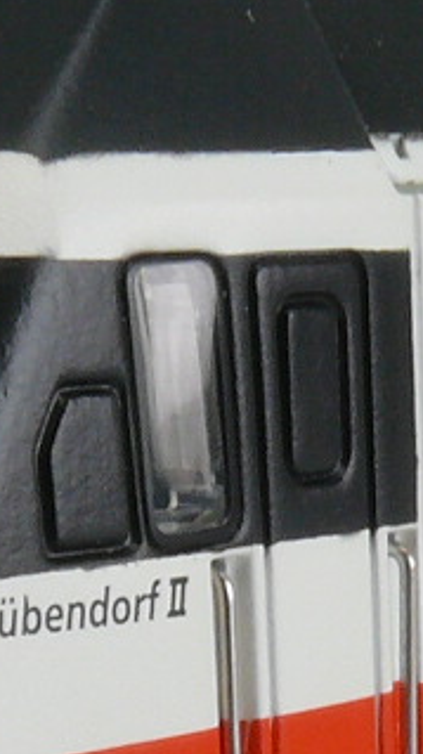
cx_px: 418
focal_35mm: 224
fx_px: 4475
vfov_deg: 9.6
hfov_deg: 5.4
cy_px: 529
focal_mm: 8.2
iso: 100
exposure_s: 1/13
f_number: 11
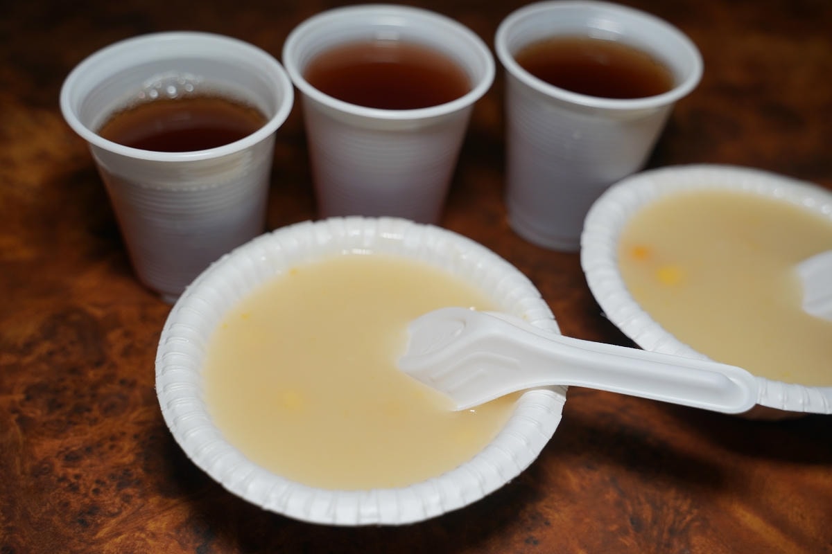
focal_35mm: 41
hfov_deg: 47.4
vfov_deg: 32.6
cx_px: 416
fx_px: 947
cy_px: 277
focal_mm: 41
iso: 200
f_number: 4
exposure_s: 1/60
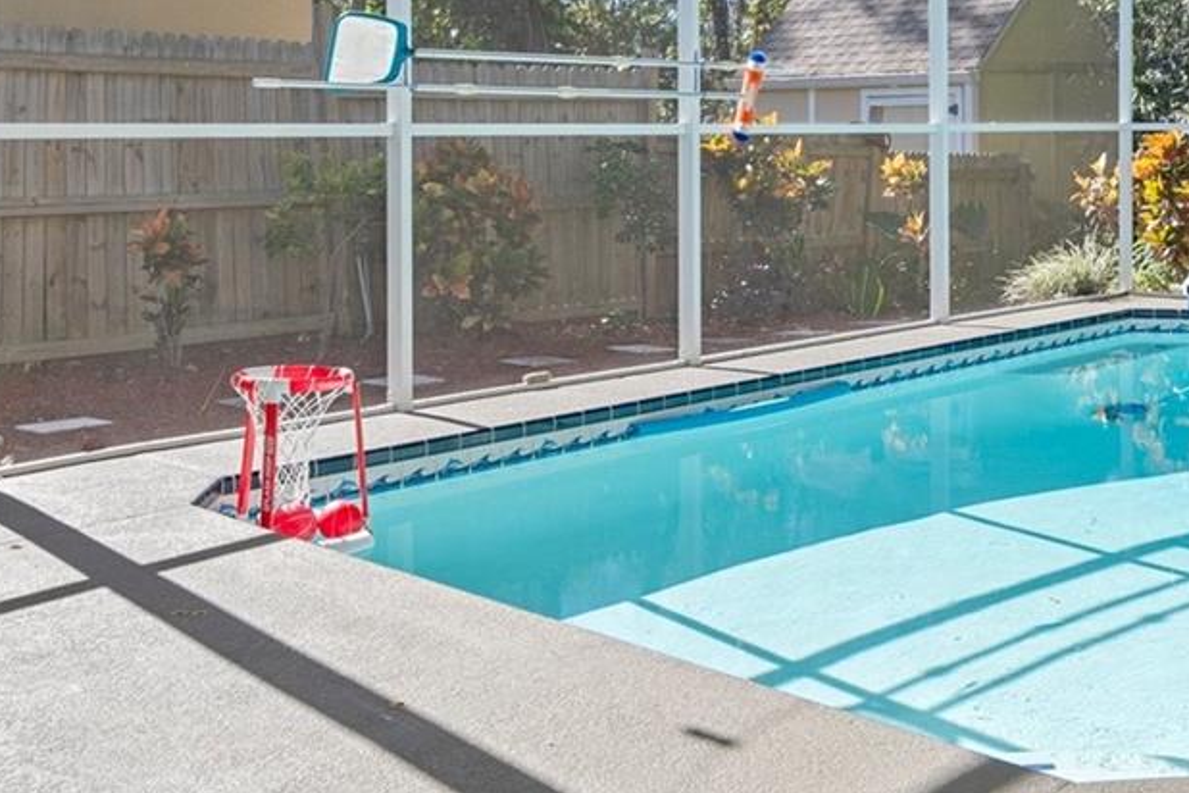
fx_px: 1453
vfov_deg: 29.8
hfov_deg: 44.0
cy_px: 160
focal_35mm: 44
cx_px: 773
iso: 320
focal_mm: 17
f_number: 8
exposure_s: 1/60
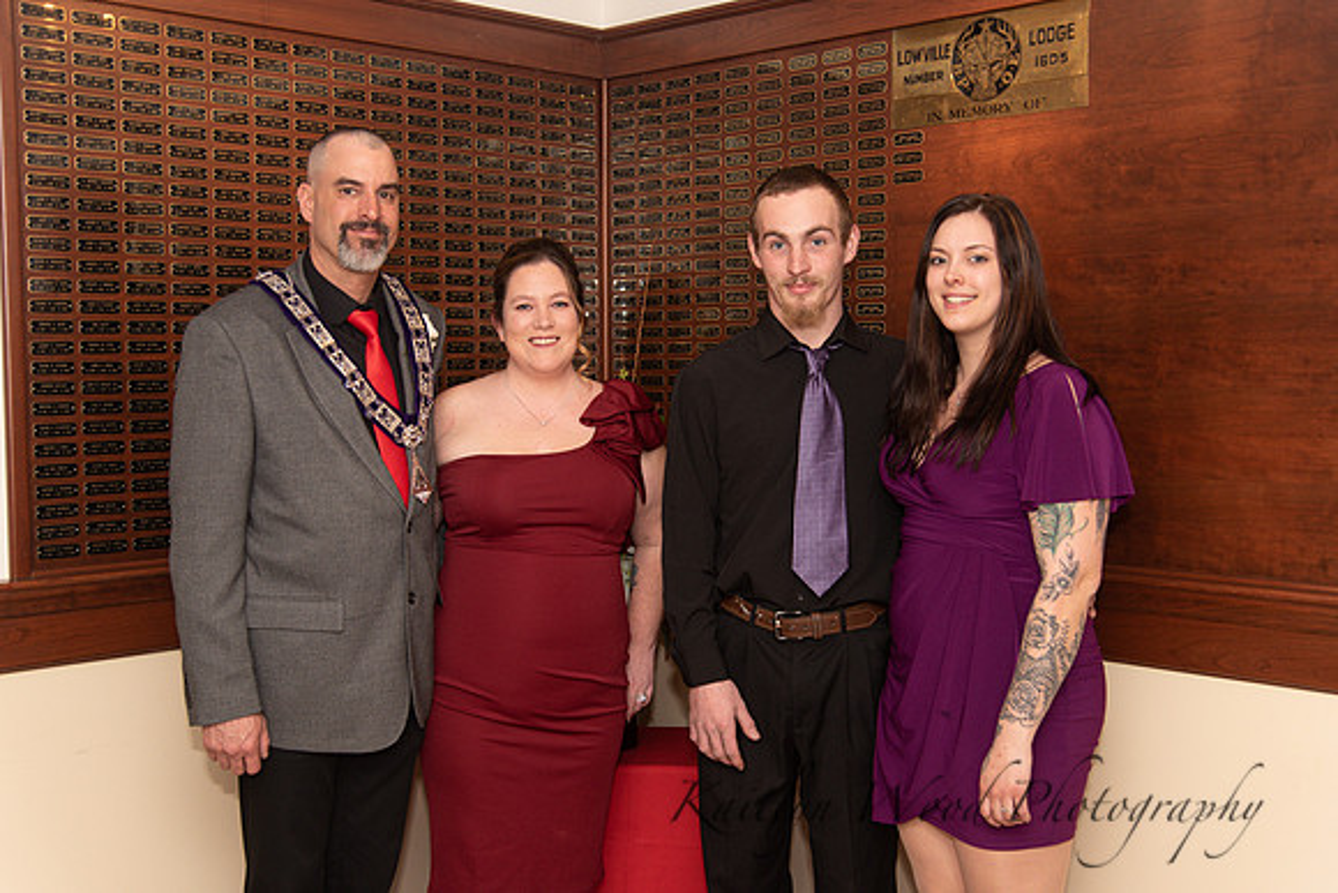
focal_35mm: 40
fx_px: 1497
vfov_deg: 33.2
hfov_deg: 48.1
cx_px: 669
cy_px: 446
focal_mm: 40
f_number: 4
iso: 800
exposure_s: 1/200
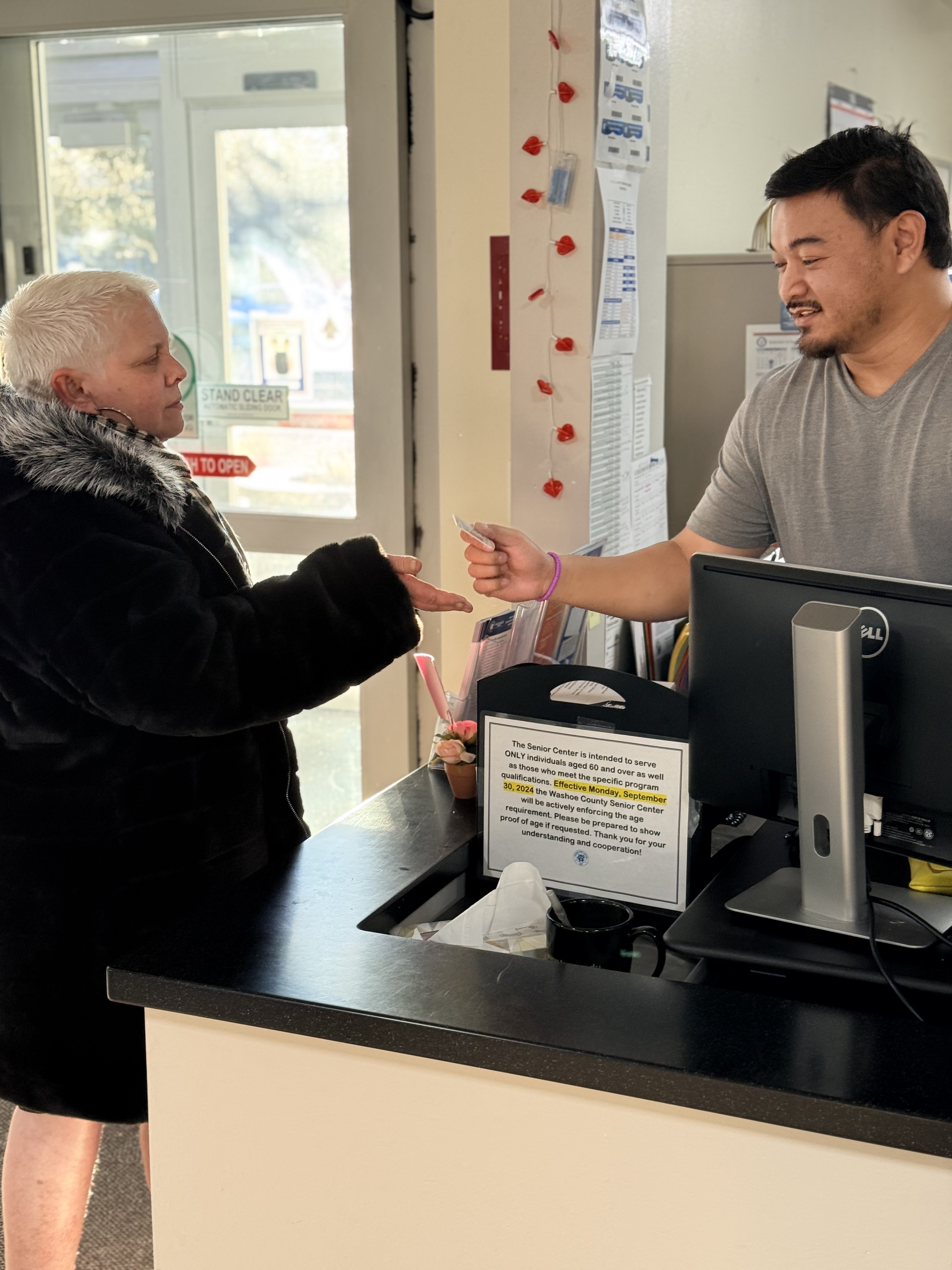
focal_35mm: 48
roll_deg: +0.1
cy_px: 635
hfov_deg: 30.3
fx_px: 1760
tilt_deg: -13.6
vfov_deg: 39.7
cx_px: 476
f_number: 1.78
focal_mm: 6.76
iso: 80
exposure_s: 1/60
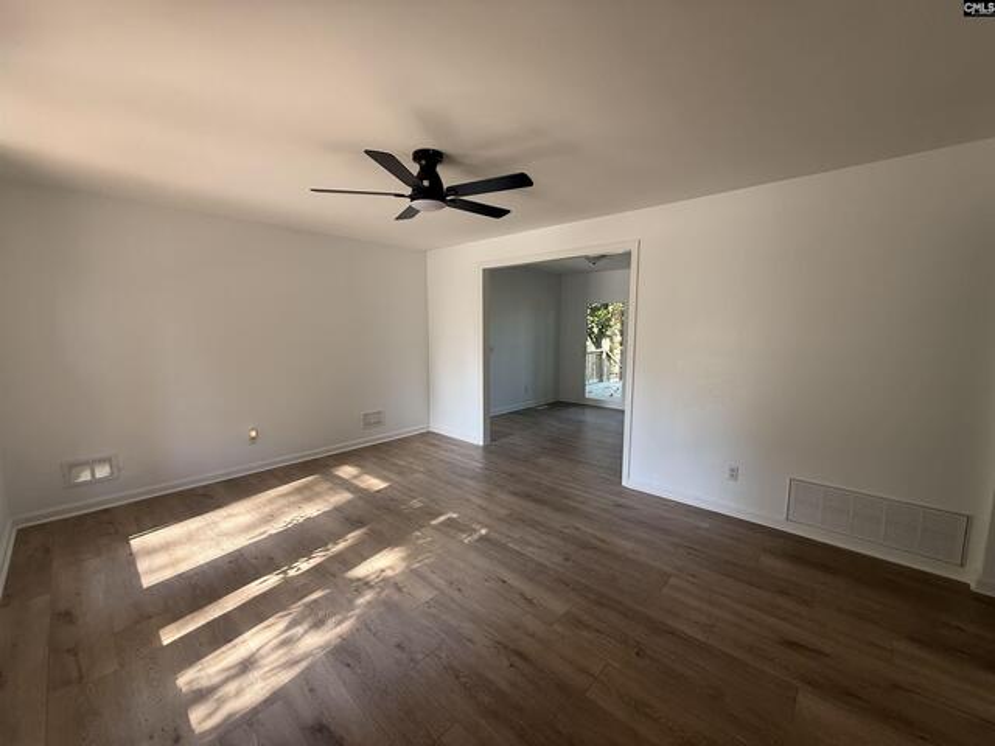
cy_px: 373
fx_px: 402
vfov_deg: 85.7
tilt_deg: -5.9
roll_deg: -0.5
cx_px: 498
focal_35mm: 14
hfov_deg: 102.1
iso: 80
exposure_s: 1/99
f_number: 2.2
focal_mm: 2.22
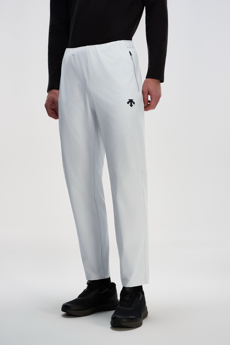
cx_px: 115
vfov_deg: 28.8
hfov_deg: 19.5
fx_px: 671
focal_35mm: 70
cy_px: 172
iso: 200
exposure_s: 1/400
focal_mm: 70
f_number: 9
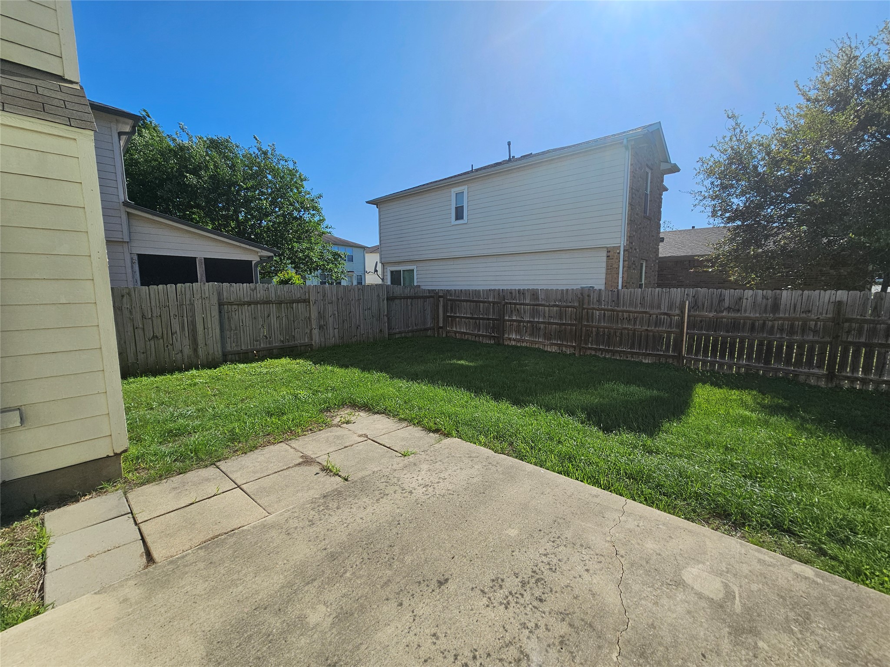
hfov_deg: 106.2
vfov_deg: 89.9
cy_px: 334
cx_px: 445
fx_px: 334
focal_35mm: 13
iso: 50
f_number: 2.2
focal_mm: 2.2
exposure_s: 1/3409
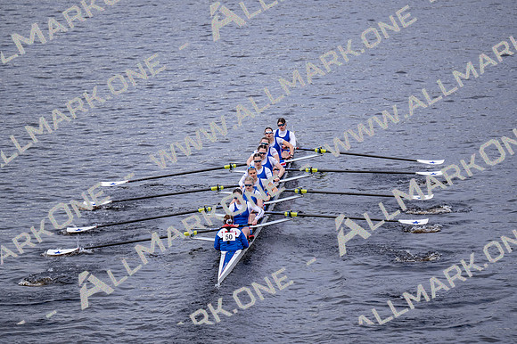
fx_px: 4306
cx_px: 258
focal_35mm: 300
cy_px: 172
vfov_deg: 4.6
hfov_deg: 6.9
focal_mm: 200
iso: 640
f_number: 2.8
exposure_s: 1/2000
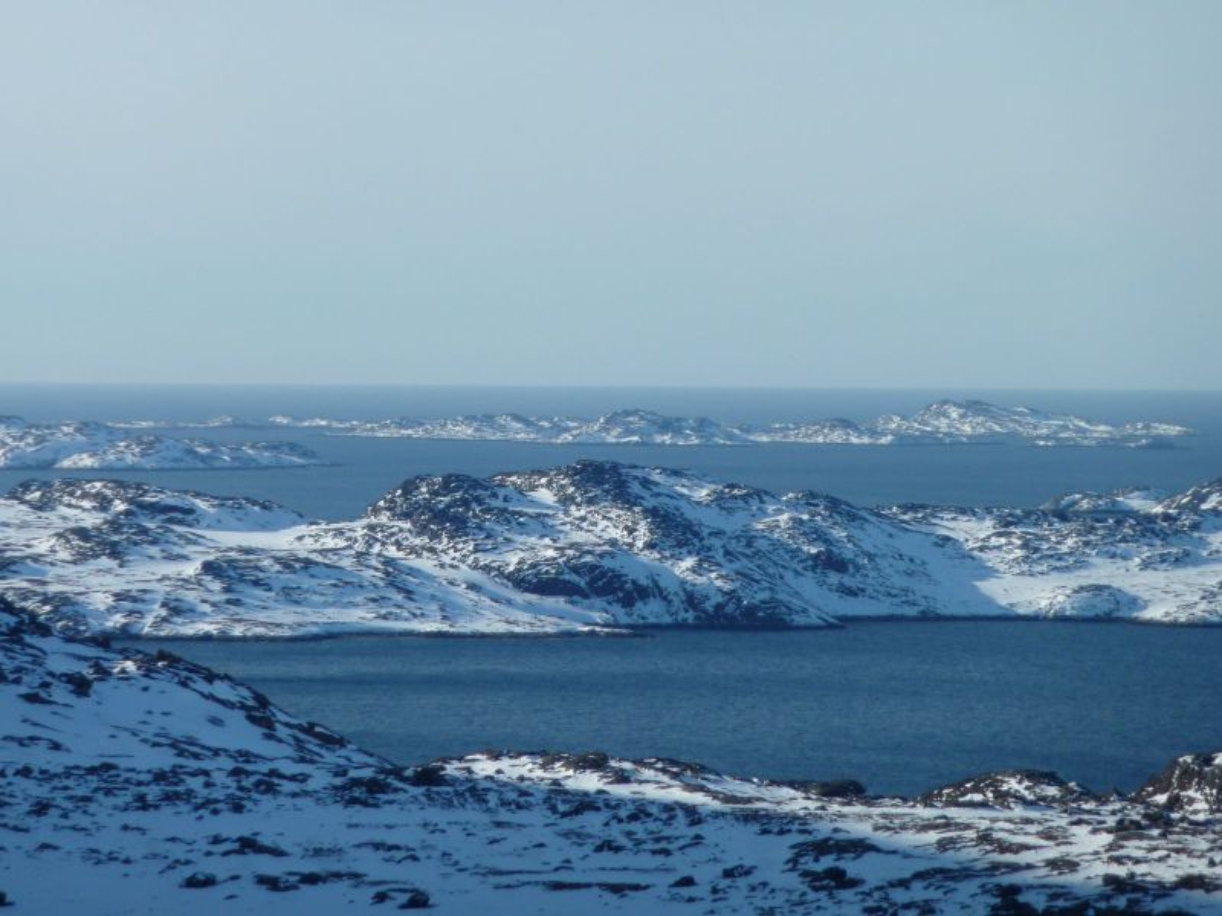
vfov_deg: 5.0
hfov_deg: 6.6
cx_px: 611
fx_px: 10590
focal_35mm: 300
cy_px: 458
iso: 80
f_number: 5.6
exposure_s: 1/640
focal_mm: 49.2
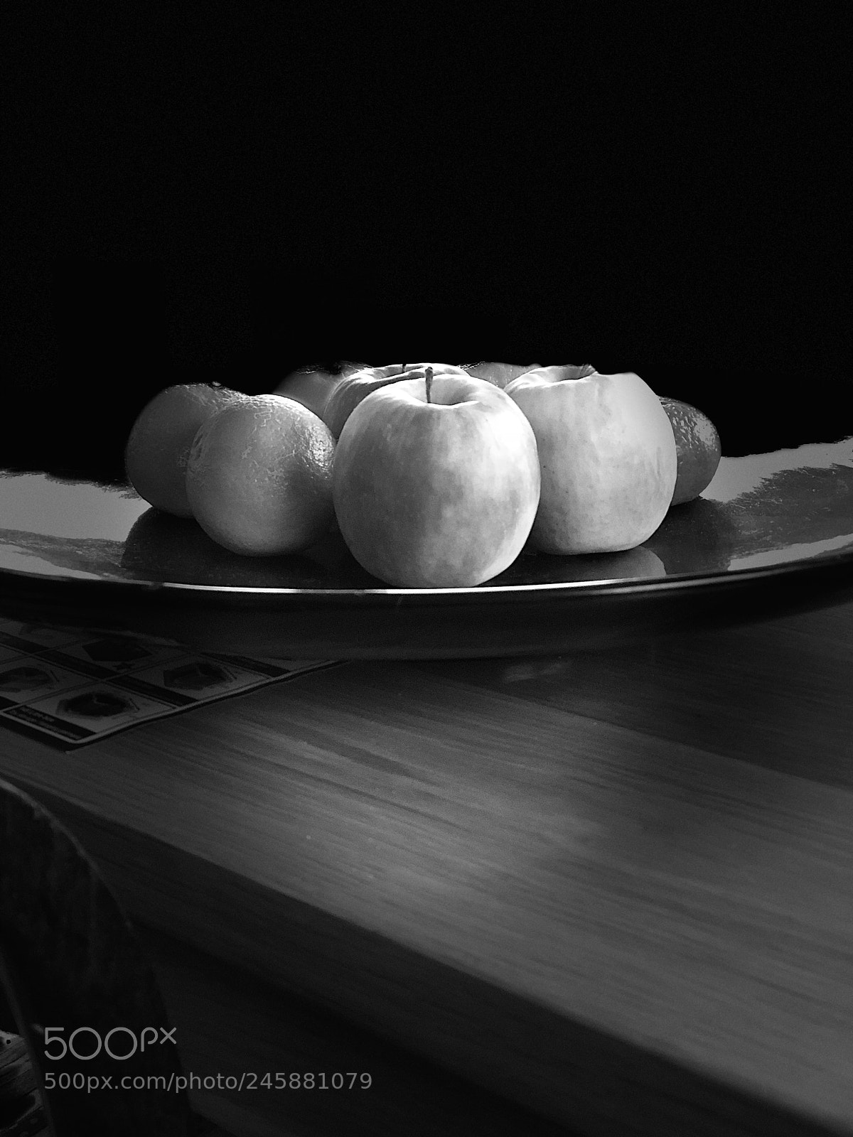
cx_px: 426
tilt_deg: -14.6
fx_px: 1708
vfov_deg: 36.8
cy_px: 568
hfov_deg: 28.0
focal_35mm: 52
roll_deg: +1.2
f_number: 2.4
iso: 125
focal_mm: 6
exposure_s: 1/33
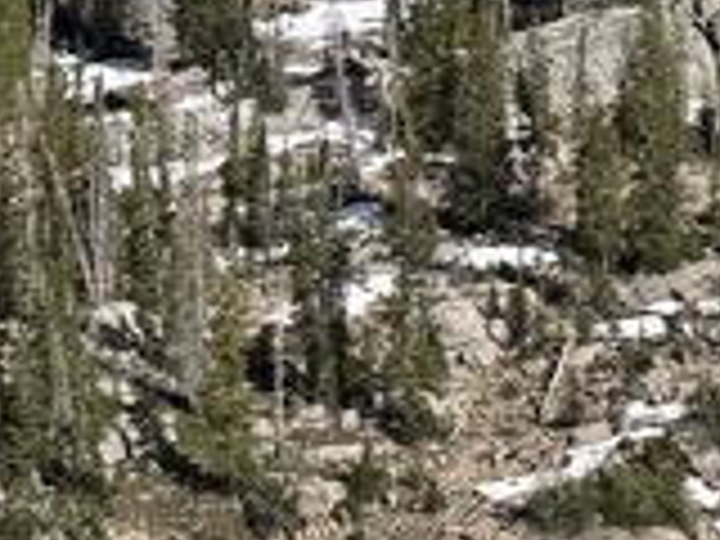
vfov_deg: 9.6
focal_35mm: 154
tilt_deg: +0.6
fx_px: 3203
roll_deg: -0.4
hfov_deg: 11.6
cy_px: 513
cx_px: 1426
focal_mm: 6.76
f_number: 1.78
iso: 80
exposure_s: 1/4975
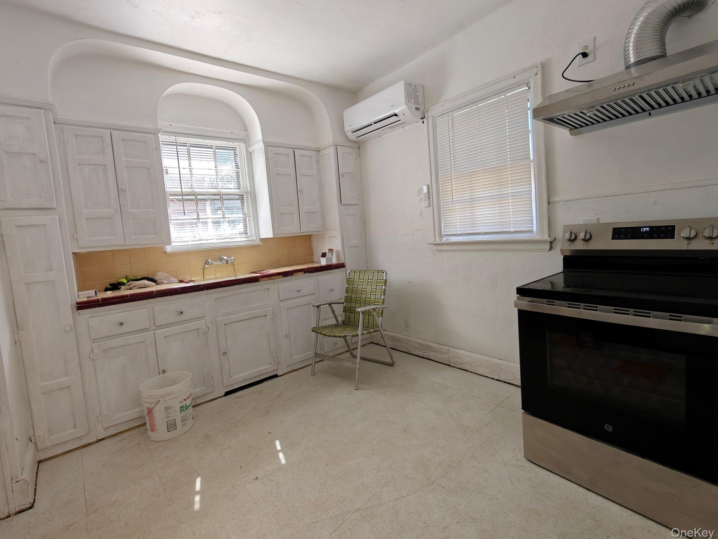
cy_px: 254
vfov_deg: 78.0
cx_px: 364
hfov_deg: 94.5
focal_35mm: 16
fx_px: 332
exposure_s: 1/95
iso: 640
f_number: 2
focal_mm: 2.3
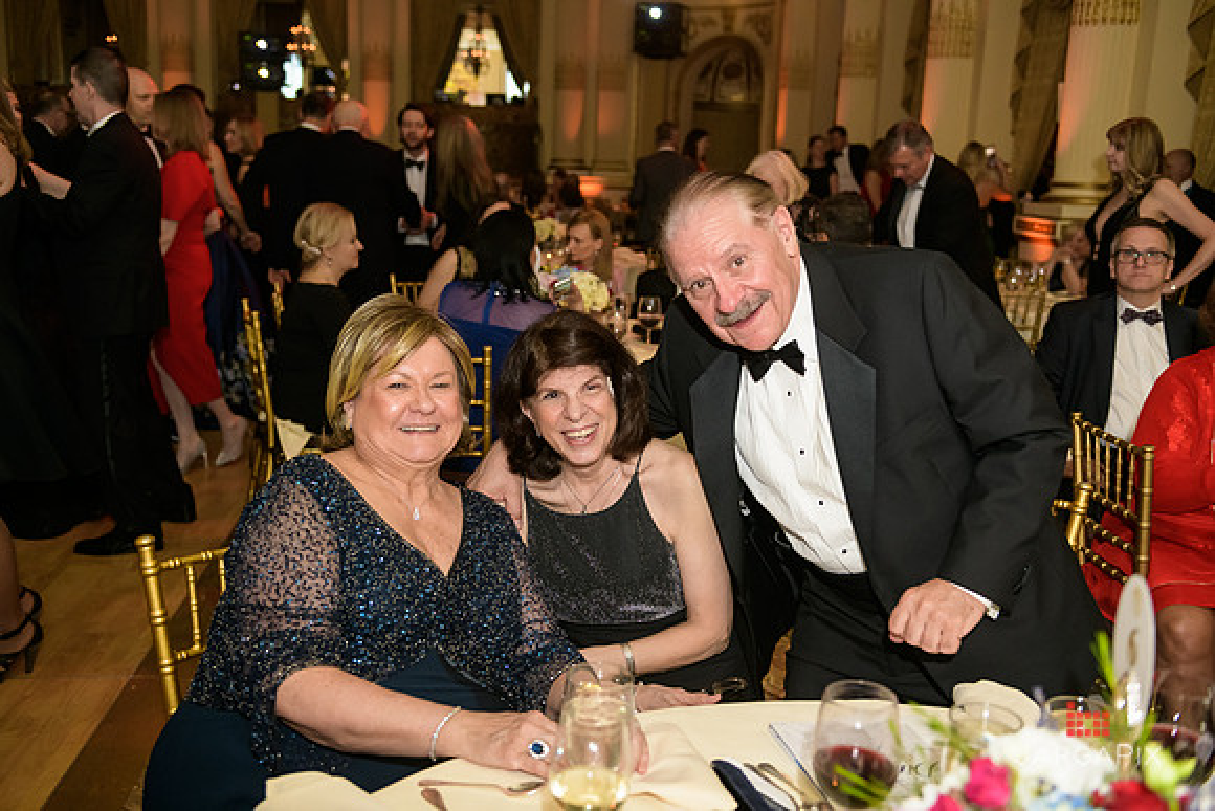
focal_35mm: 36
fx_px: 1215
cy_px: 406
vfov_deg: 36.9
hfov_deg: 53.1
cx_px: 608
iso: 1600
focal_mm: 36
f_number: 3.2
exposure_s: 1/100
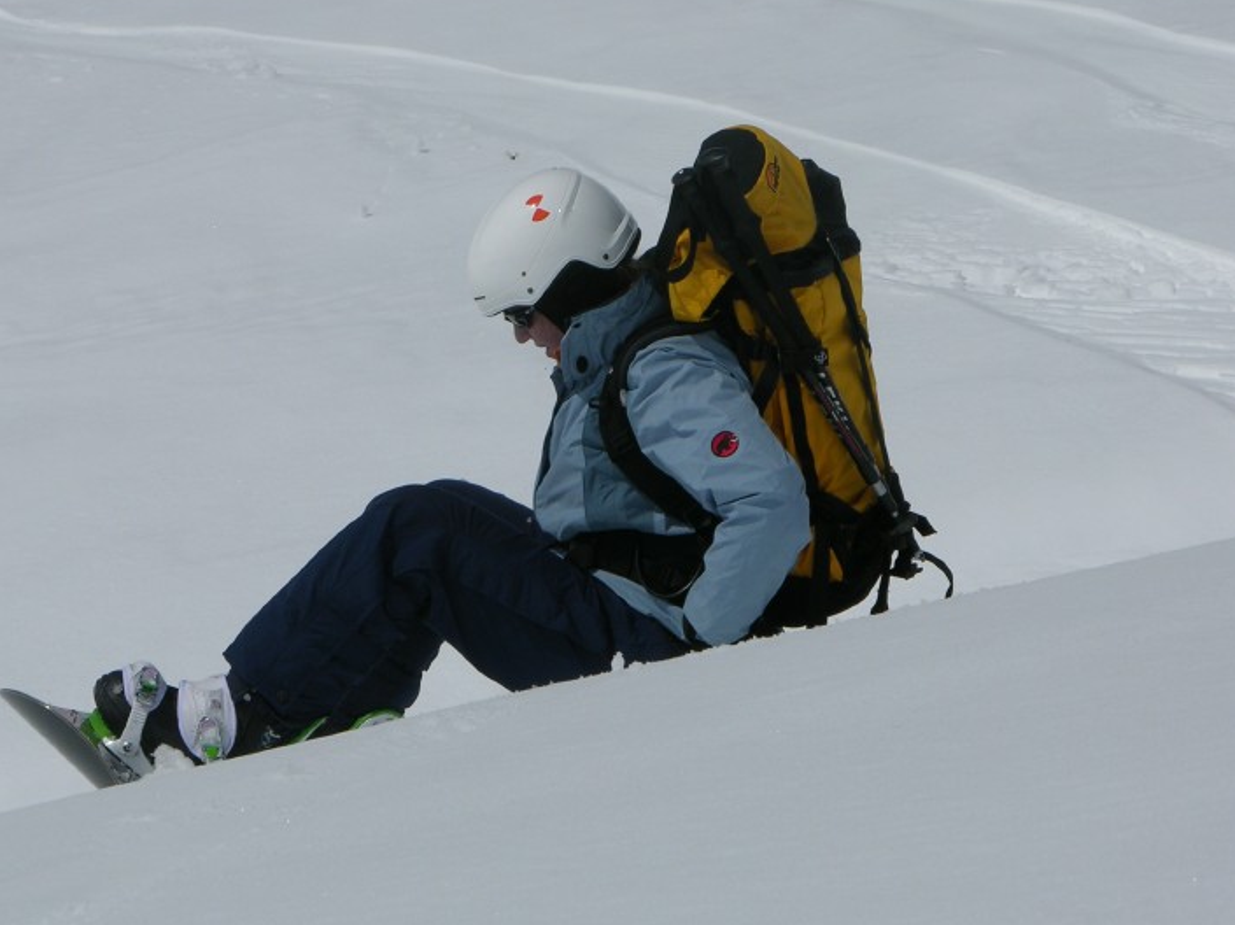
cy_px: 340
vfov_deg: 6.8
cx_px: 445
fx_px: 7774
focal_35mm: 218
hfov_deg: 9.1
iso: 50
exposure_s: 1/746
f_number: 7.8
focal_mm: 37.7
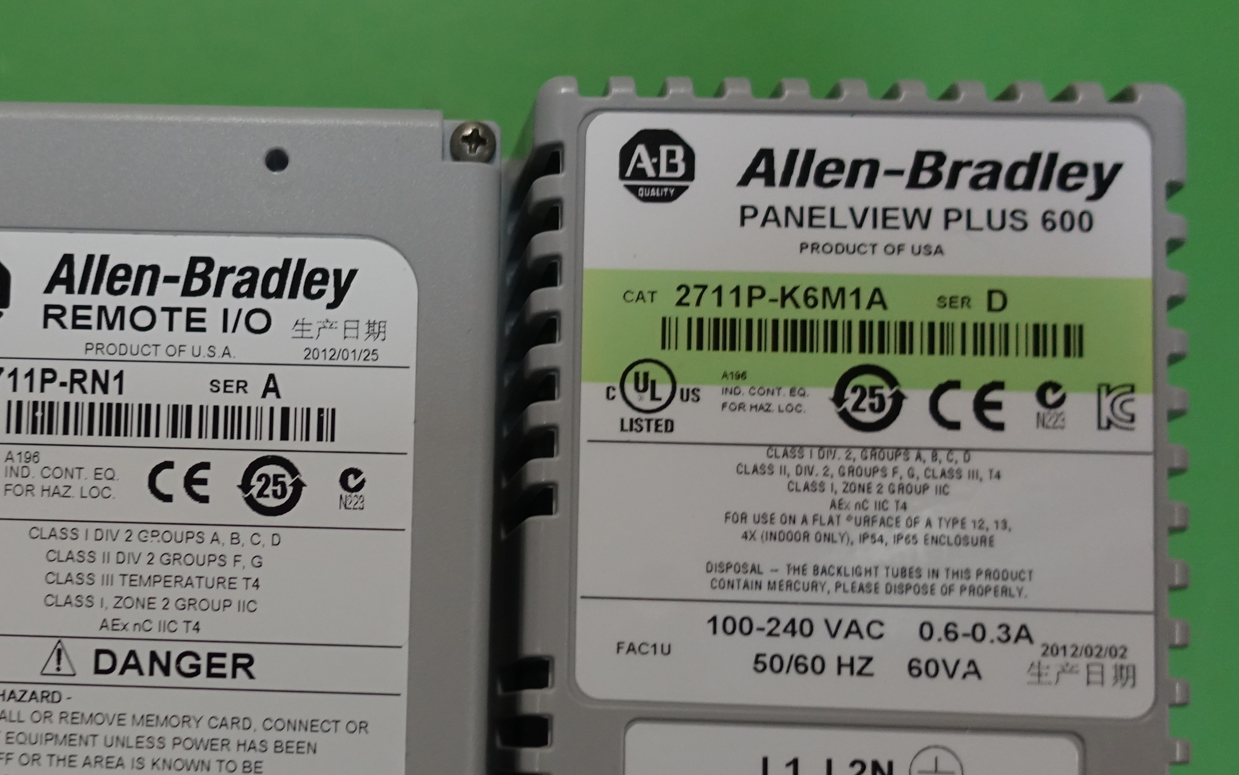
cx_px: 302
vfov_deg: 26.4
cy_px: 614
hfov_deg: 40.6
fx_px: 1621
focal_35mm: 48
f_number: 1.8
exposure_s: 1/30
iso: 400
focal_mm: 8.8
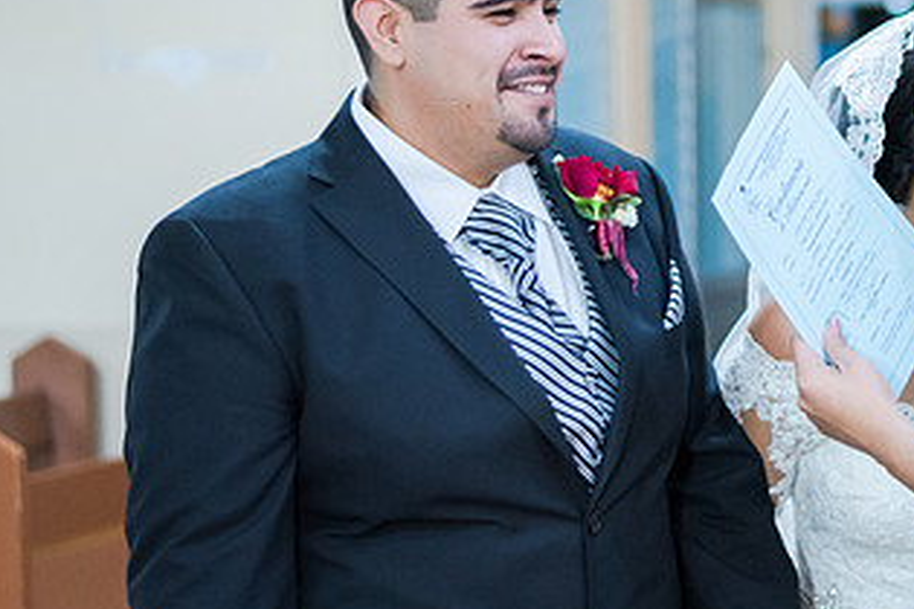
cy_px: 182
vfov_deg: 10.7
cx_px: 940
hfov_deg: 15.7
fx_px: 3250
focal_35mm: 128
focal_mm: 50
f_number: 1.8
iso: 1600
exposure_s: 1/200
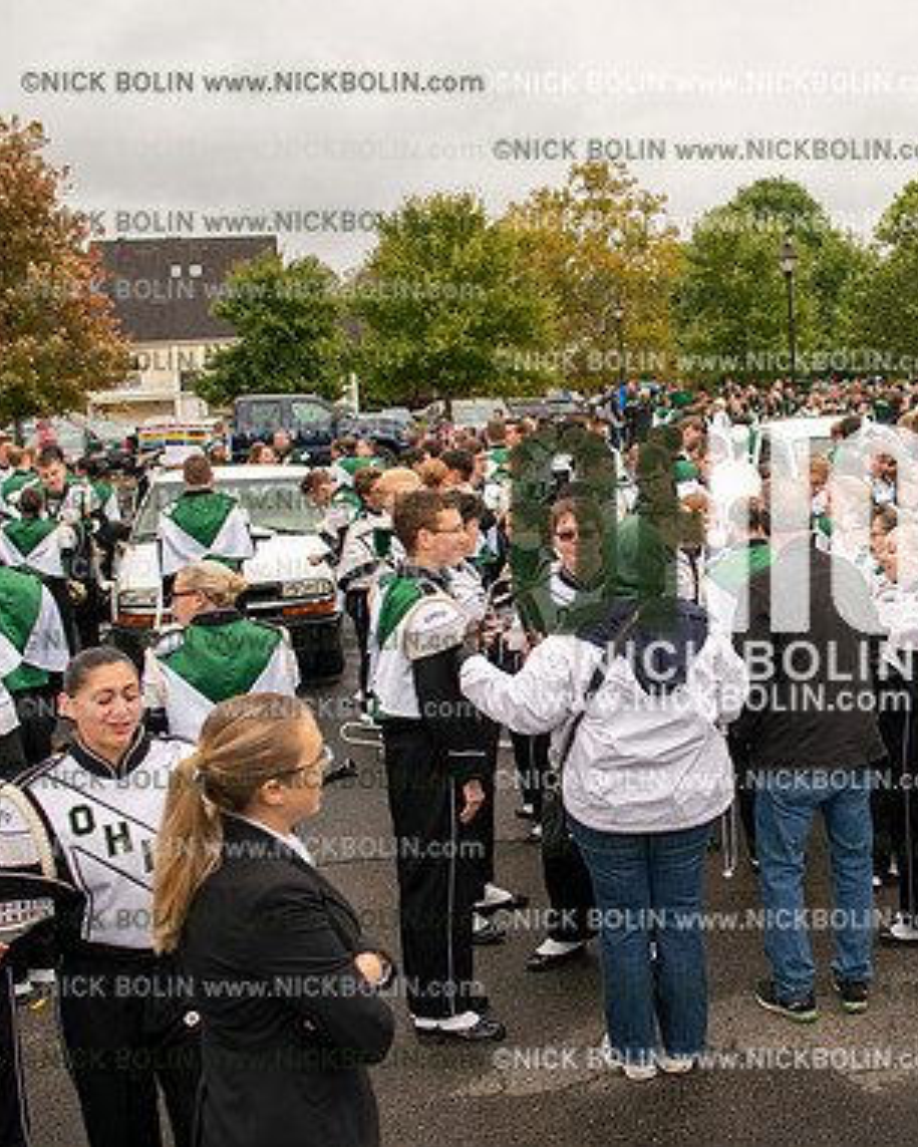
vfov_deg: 45.8
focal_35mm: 40
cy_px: 570
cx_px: 722
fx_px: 1358
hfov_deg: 36.2
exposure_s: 1/125
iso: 100
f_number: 4
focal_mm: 28
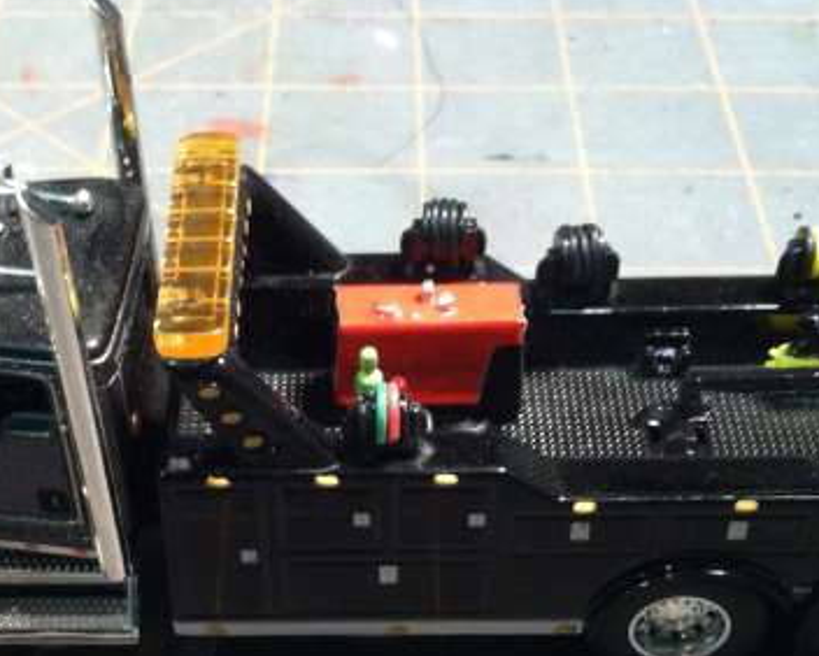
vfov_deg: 24.3
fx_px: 1504
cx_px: 347
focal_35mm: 62
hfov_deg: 30.4
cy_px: 519
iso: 250
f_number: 2.8
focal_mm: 3.85
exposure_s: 1/15
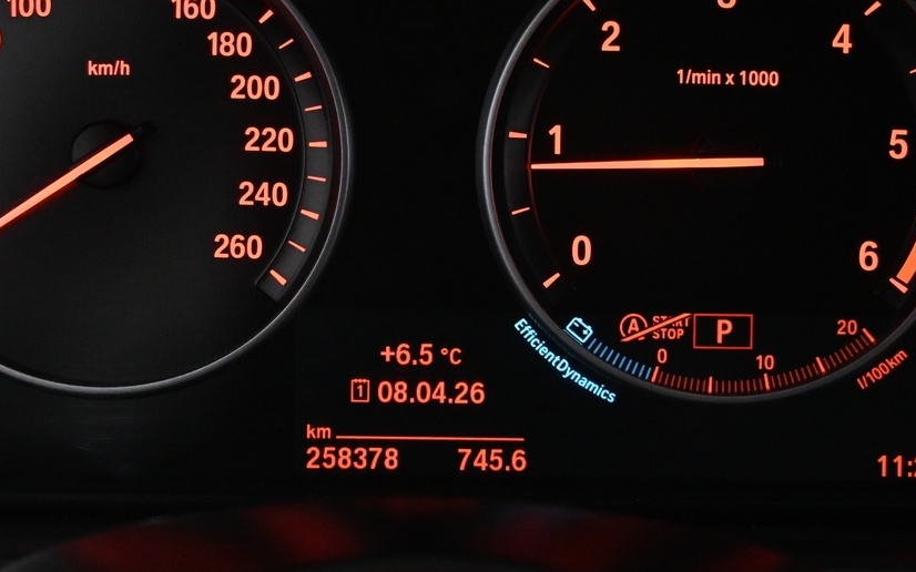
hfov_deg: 29.8
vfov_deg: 18.8
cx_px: 419
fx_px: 1722
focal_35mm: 69
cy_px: 154
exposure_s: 1/40
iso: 2500
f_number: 4.2
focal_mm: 23
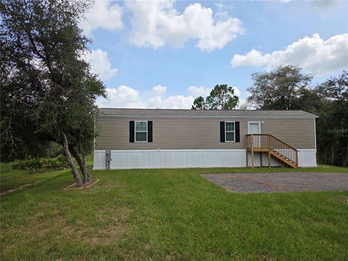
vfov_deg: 58.9
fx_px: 231
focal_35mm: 23
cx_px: 174
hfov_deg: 73.9
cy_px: 130
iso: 80
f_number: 1.8
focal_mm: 5.4
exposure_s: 1/5129
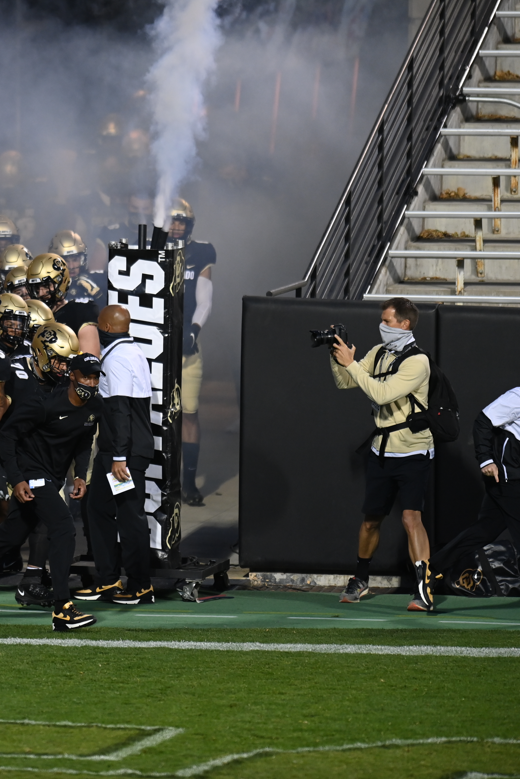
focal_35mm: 601
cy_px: 389
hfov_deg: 2.3
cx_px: -45
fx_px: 13019
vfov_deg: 3.4
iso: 1600
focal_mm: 400
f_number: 2.8
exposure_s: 1/800
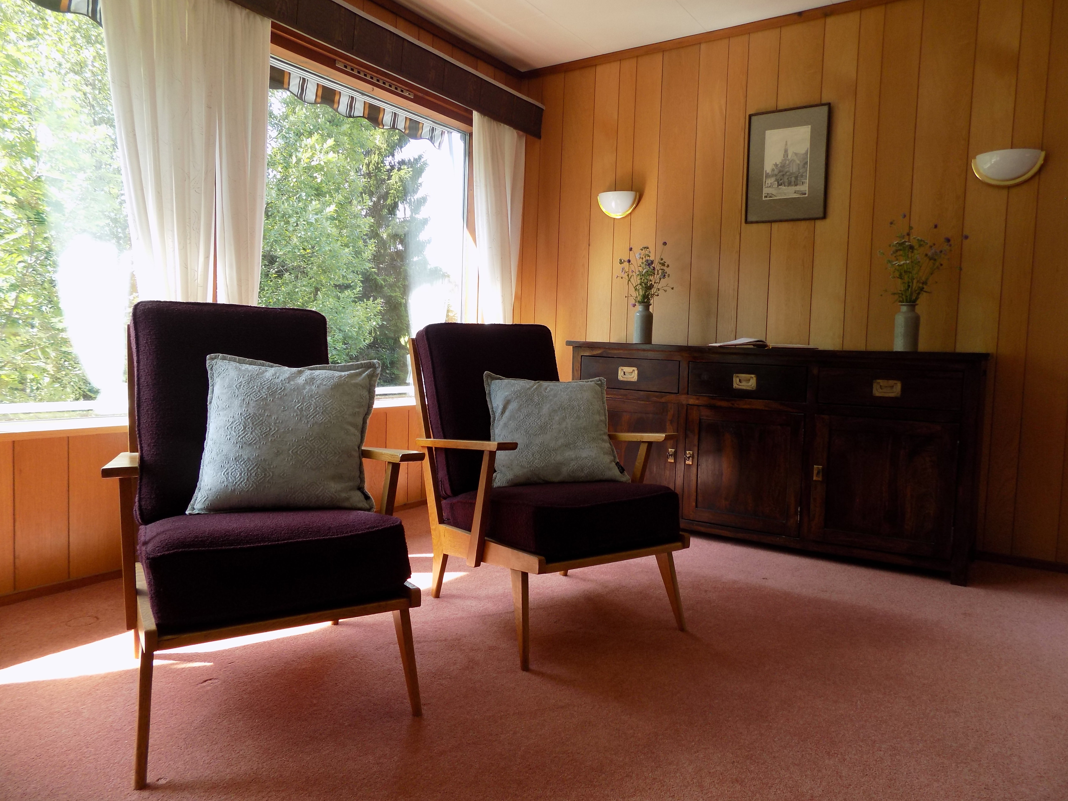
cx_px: 534
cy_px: 400
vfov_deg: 58.9
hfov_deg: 73.9
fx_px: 710
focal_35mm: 23
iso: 80
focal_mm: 4
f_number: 3.1
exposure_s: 1/40
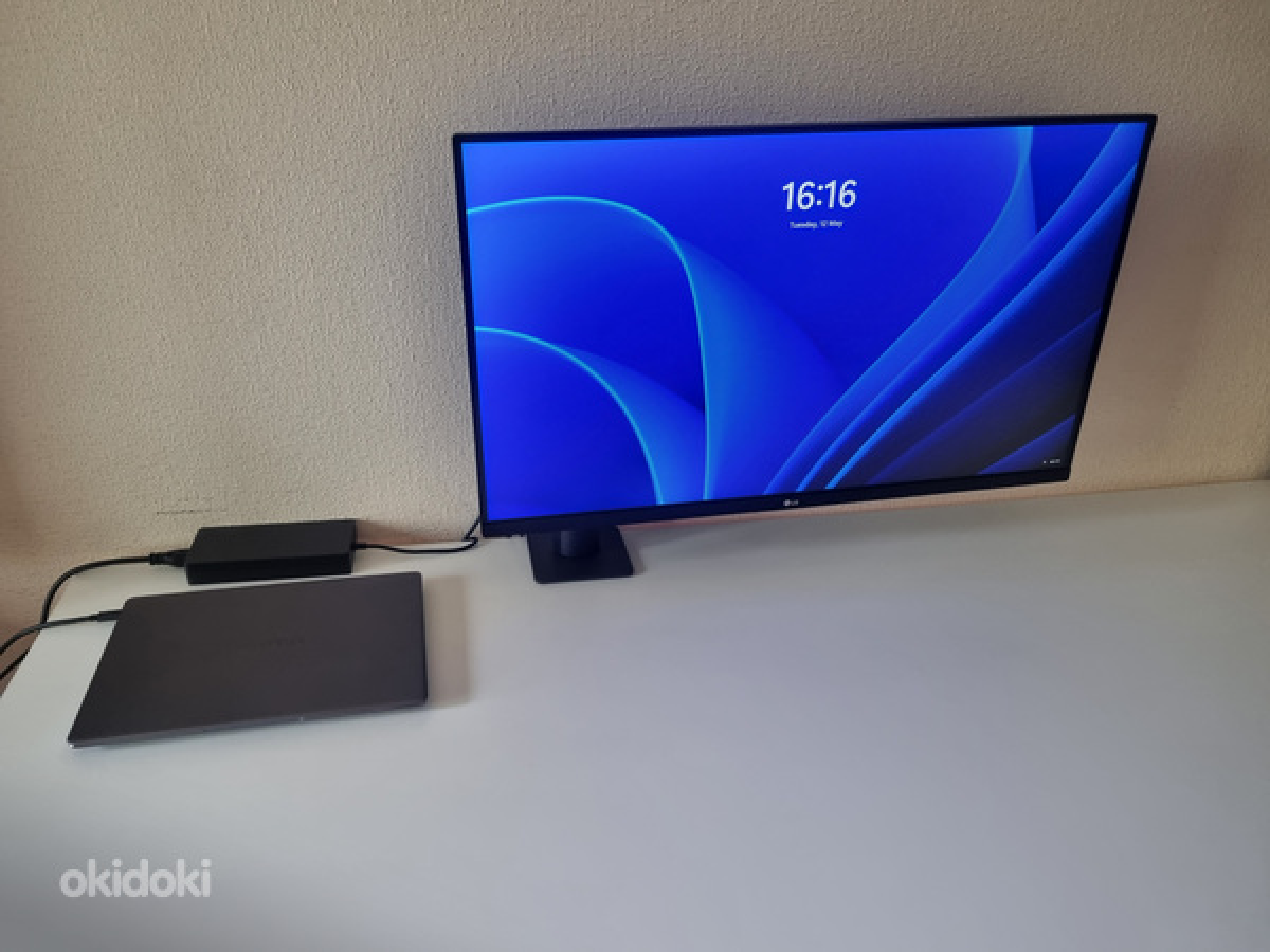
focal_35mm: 26
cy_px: 476
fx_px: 954
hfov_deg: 67.3
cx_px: 635
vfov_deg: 53.1
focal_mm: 5.4
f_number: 1.8
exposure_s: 1/100
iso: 250
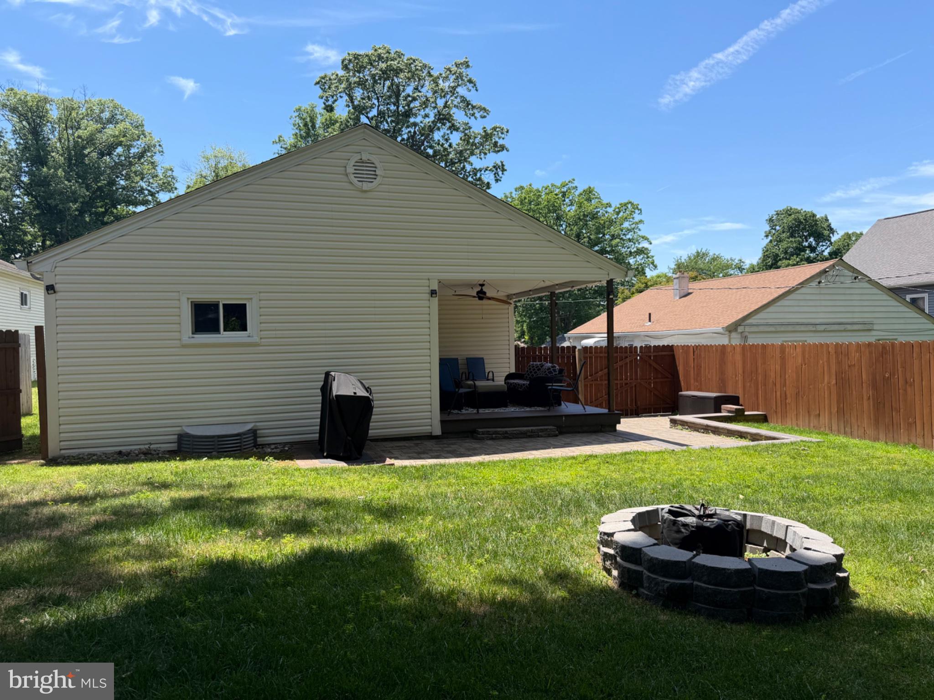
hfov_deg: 71.6
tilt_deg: -1.7
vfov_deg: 56.8
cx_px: 467
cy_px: 350
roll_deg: +0.8
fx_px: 648
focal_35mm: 24
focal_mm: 6.76
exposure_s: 1/2299
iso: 80
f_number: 1.78
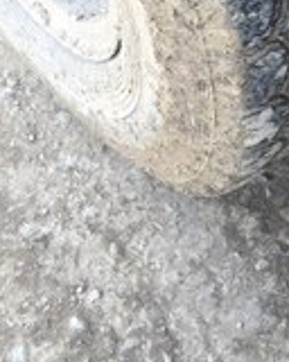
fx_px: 941
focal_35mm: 88
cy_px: -143
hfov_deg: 17.0
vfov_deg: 19.6
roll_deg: -0.9
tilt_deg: -43.3
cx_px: 296
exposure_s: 1/100
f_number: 2.2
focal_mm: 4.15
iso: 32
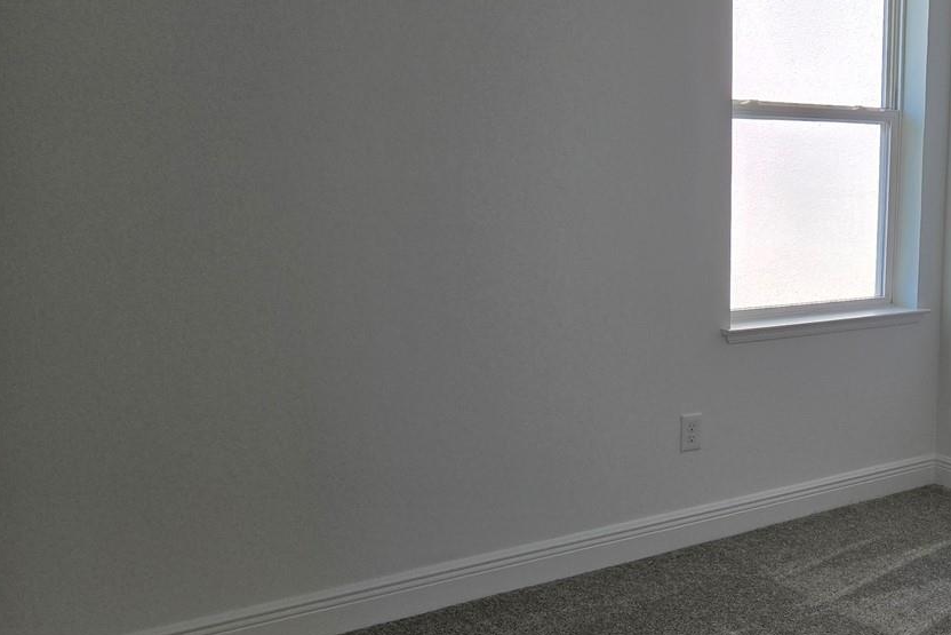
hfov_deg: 38.9
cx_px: 903
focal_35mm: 46
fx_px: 1215
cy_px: 403
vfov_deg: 29.1
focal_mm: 5.4
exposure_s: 1/682
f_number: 1.8
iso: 80
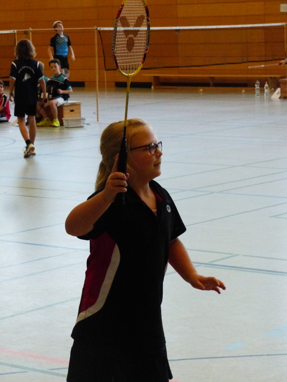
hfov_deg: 12.8
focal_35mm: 116
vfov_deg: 17.0
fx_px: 1282
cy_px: 191
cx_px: 144
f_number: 4
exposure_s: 1/320
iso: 1600
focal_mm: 20.9
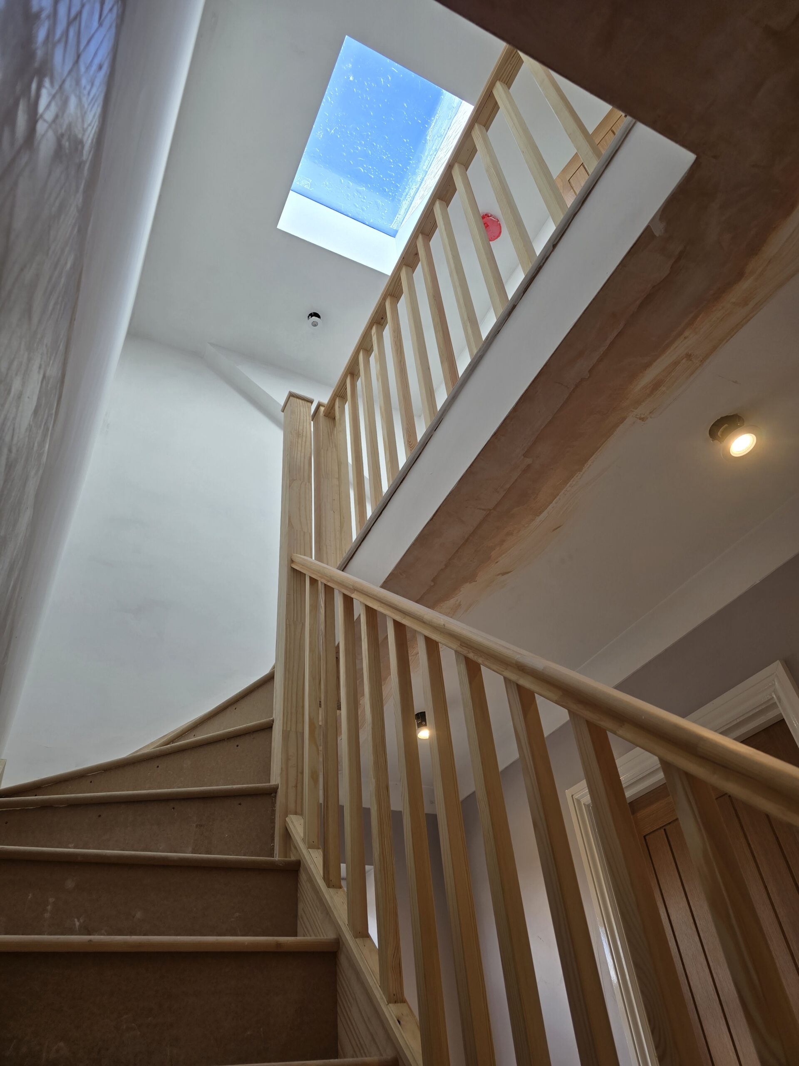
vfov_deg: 73.9
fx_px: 708
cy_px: 533
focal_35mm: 23
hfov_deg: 58.9
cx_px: 400
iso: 16
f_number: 1.7
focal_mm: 6.3
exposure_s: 1/100
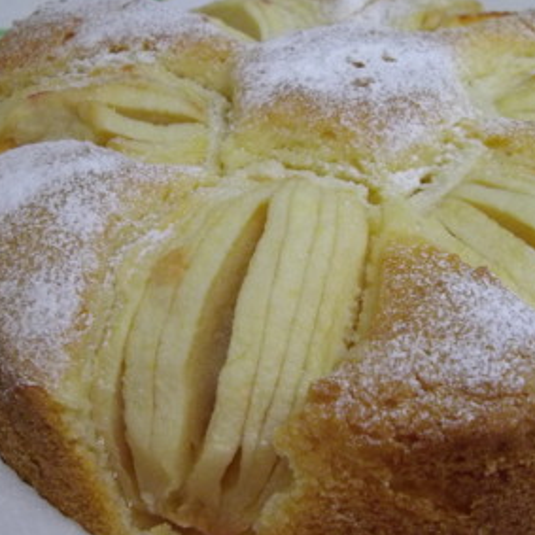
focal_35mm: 45
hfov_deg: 37.4
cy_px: 285
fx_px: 787
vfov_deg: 37.5
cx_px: 321
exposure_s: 1/50
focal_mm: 5.8
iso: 525
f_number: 3.5
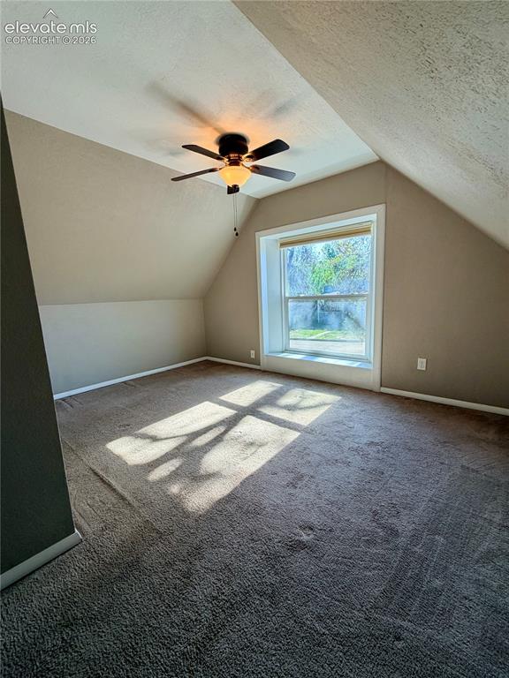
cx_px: 254
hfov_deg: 85.7
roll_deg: +1.7
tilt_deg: -9.1
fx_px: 274
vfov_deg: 102.1
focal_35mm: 14
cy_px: 339
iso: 80
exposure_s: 1/120
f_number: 2.2
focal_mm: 2.22
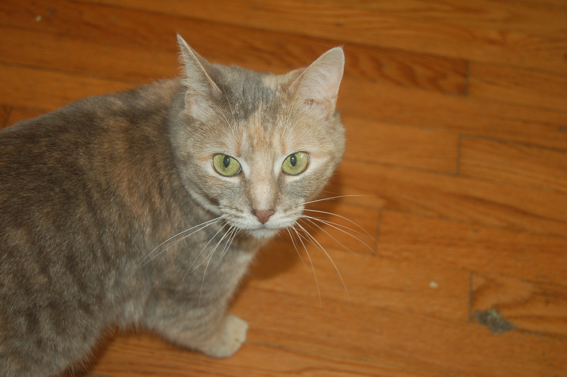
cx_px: 284
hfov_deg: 33.4
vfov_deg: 22.6
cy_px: 188
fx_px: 944
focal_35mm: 60
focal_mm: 40
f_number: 5
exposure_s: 1/60
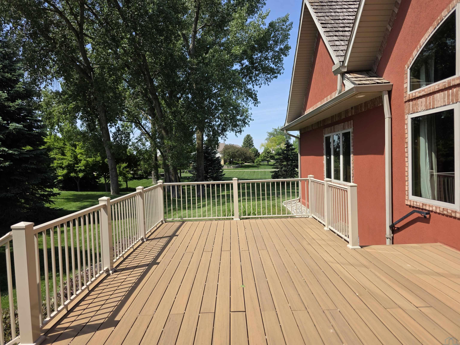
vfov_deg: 58.9
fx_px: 306
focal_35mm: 23
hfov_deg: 73.9
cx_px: 230
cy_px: 172
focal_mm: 6.3
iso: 80
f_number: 1.7
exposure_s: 1/4237
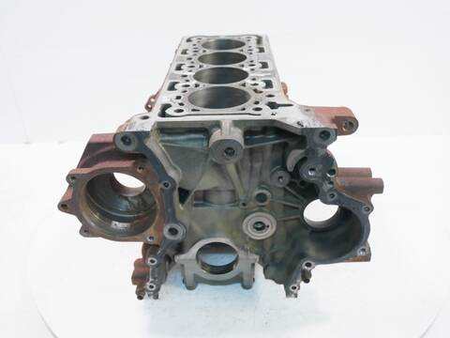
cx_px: 225
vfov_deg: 44.2
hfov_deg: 56.8
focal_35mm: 32
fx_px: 416
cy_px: 169
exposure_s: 1/60
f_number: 4
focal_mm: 16
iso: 500
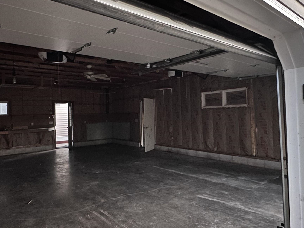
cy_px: 108
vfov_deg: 54.9
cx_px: 124
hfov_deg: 68.8
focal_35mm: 25
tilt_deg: +1.1
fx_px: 220
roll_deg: +1.0
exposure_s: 1/12
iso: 640
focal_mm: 2.22
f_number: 2.2
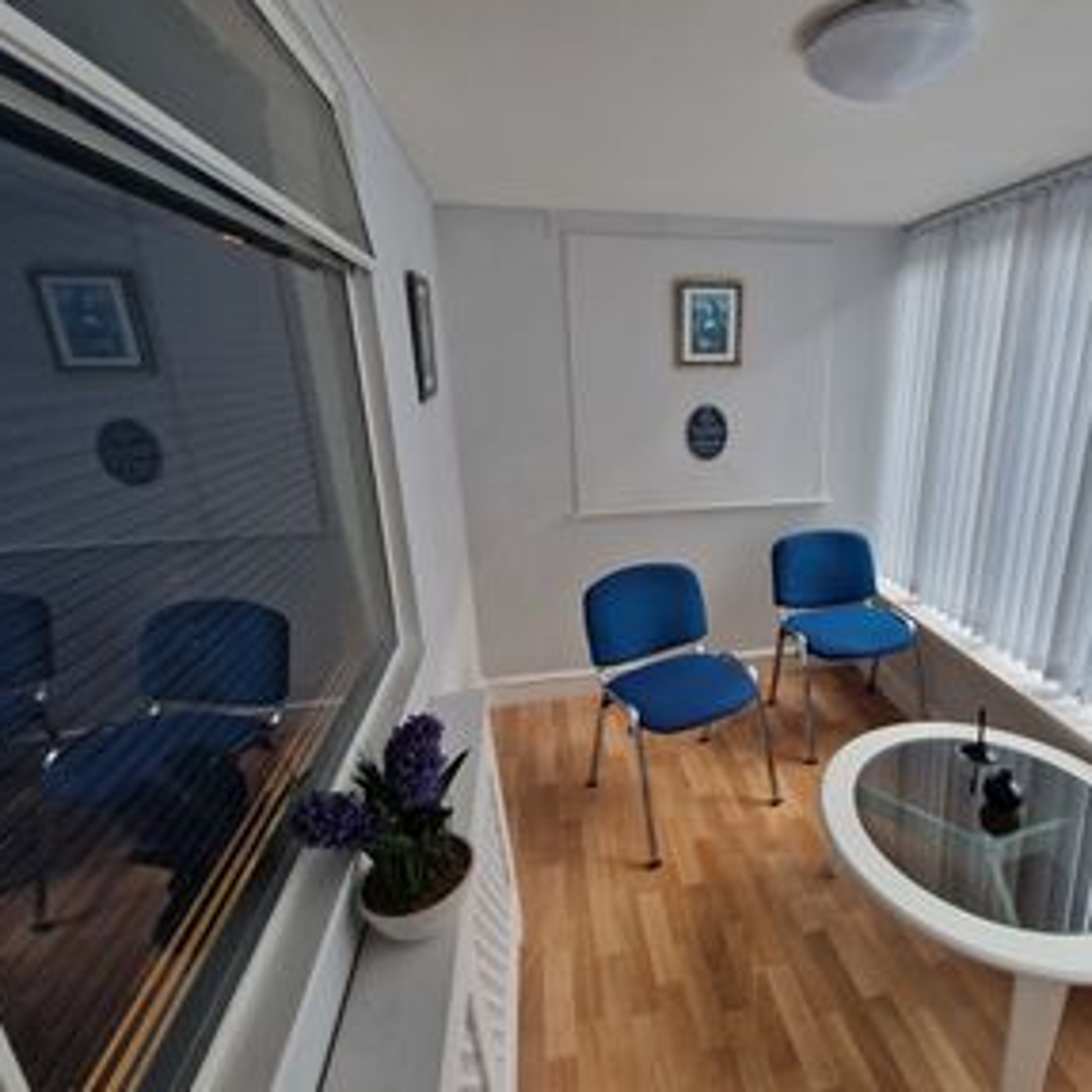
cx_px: 681
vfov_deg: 87.4
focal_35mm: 16
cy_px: 536
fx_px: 571
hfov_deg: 85.8
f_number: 2.2
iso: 160
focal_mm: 2.2
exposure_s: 1/50
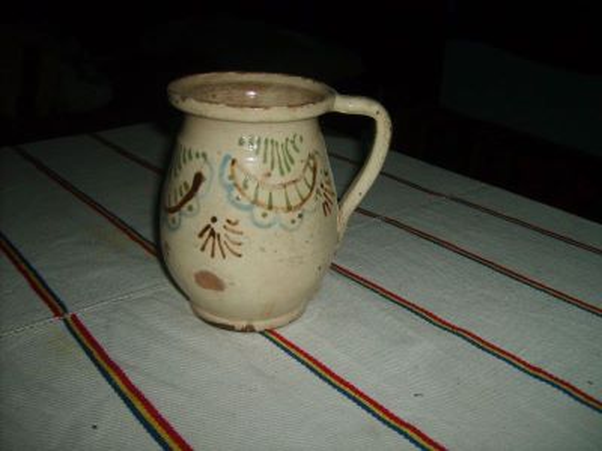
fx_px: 609
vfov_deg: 40.7
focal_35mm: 35
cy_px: 226
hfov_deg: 52.6
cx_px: 301
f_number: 2.8
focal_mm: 5.8
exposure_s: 1/45
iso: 100
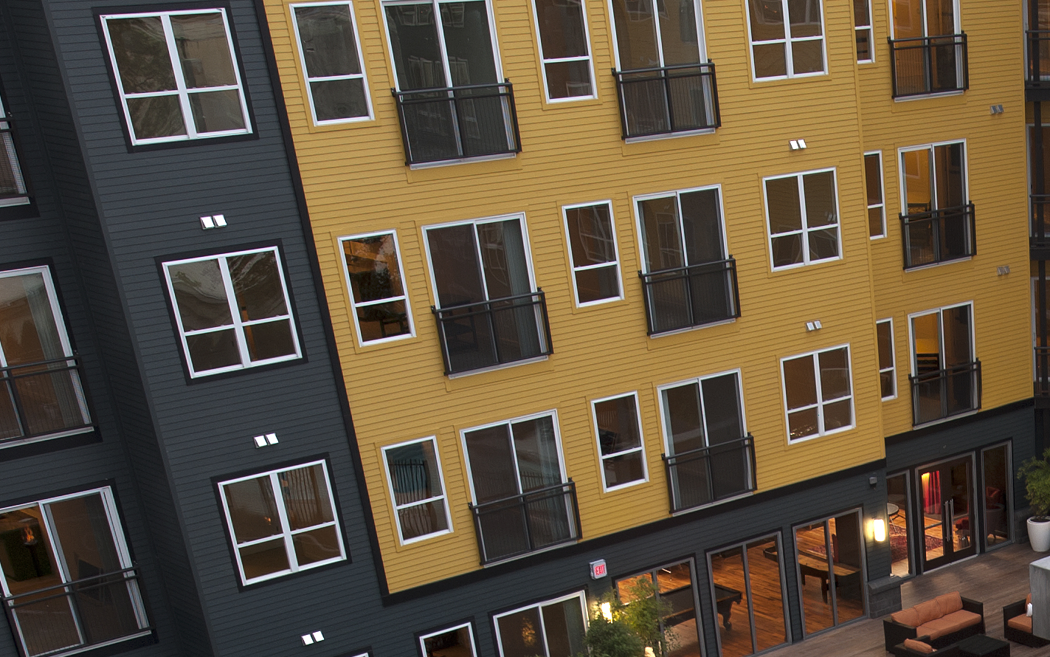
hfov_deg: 28.0
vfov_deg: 17.3
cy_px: 1019
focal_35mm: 67
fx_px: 1918
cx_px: 1141
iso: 100
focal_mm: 22
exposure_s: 1/6
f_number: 8
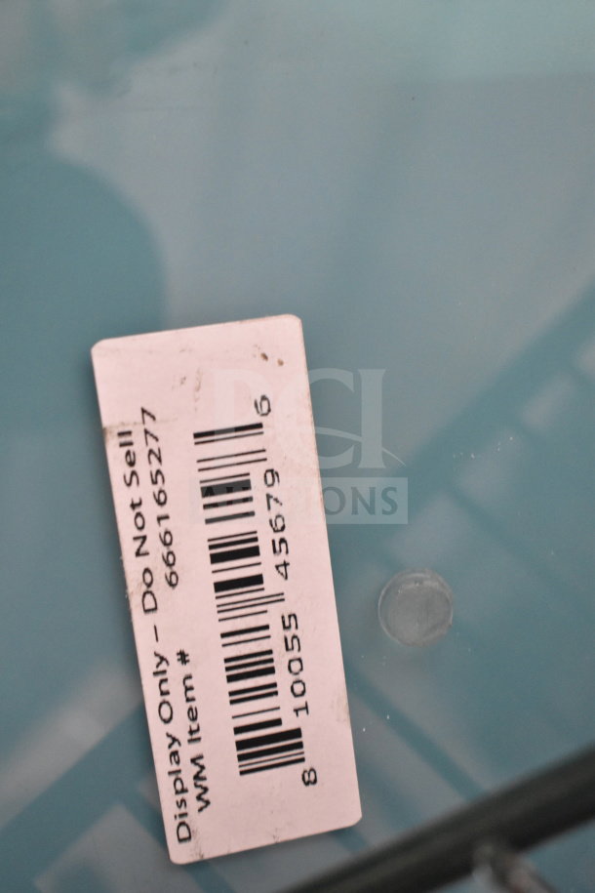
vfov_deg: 41.1
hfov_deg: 28.1
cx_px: 298
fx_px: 1190
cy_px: 446
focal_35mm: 48
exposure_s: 1/50
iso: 4000
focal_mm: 32
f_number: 4.5
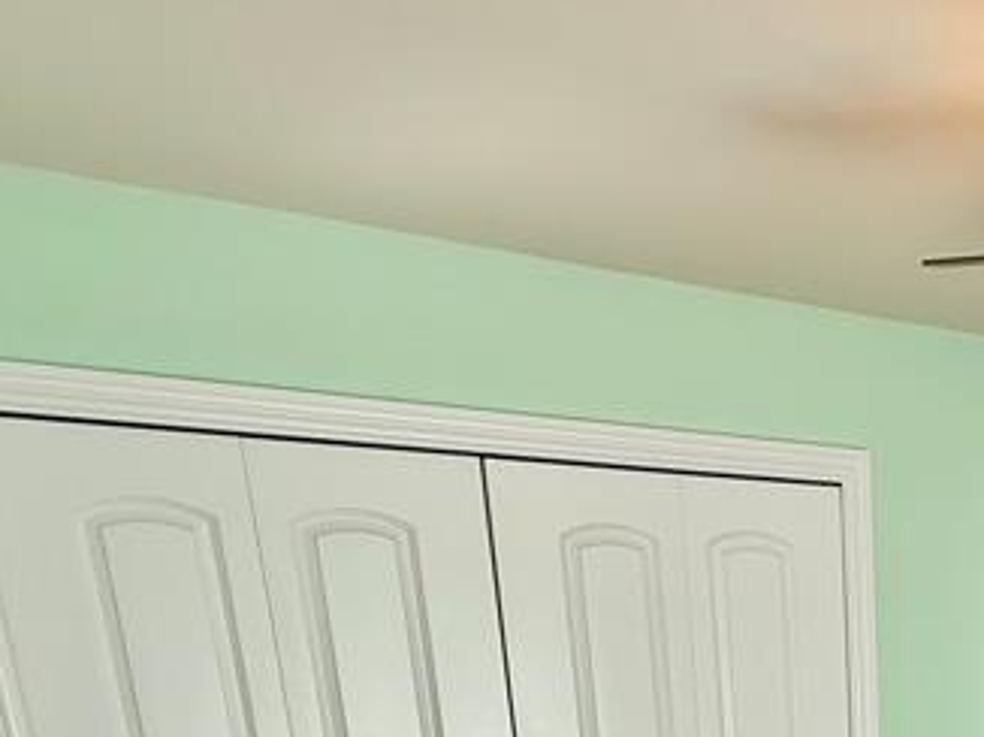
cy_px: 1030
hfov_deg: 37.7
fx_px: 1250
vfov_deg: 26.3
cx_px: 1011
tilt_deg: -16.3
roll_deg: +0.3
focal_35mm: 44
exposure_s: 1/120
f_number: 2.2
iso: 160
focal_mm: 2.22
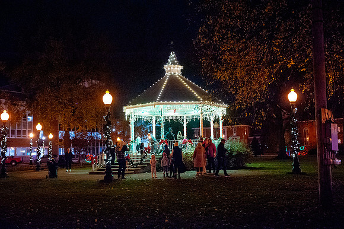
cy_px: 114
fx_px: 344
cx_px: 172
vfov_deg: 36.8
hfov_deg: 53.2
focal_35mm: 36
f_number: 2.8
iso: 6400
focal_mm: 36
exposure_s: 1/125
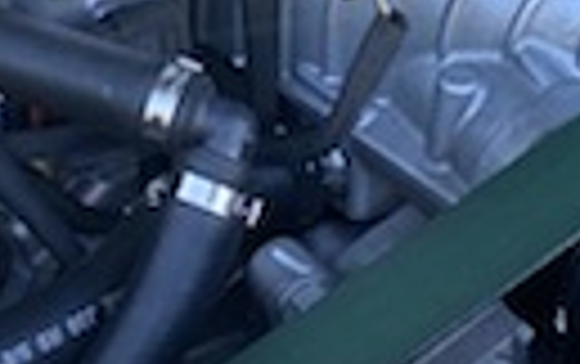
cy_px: -494
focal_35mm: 213
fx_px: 3371
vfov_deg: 5.9
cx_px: 45
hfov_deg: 9.8
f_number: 1.8
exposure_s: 1/121
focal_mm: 4.25
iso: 50
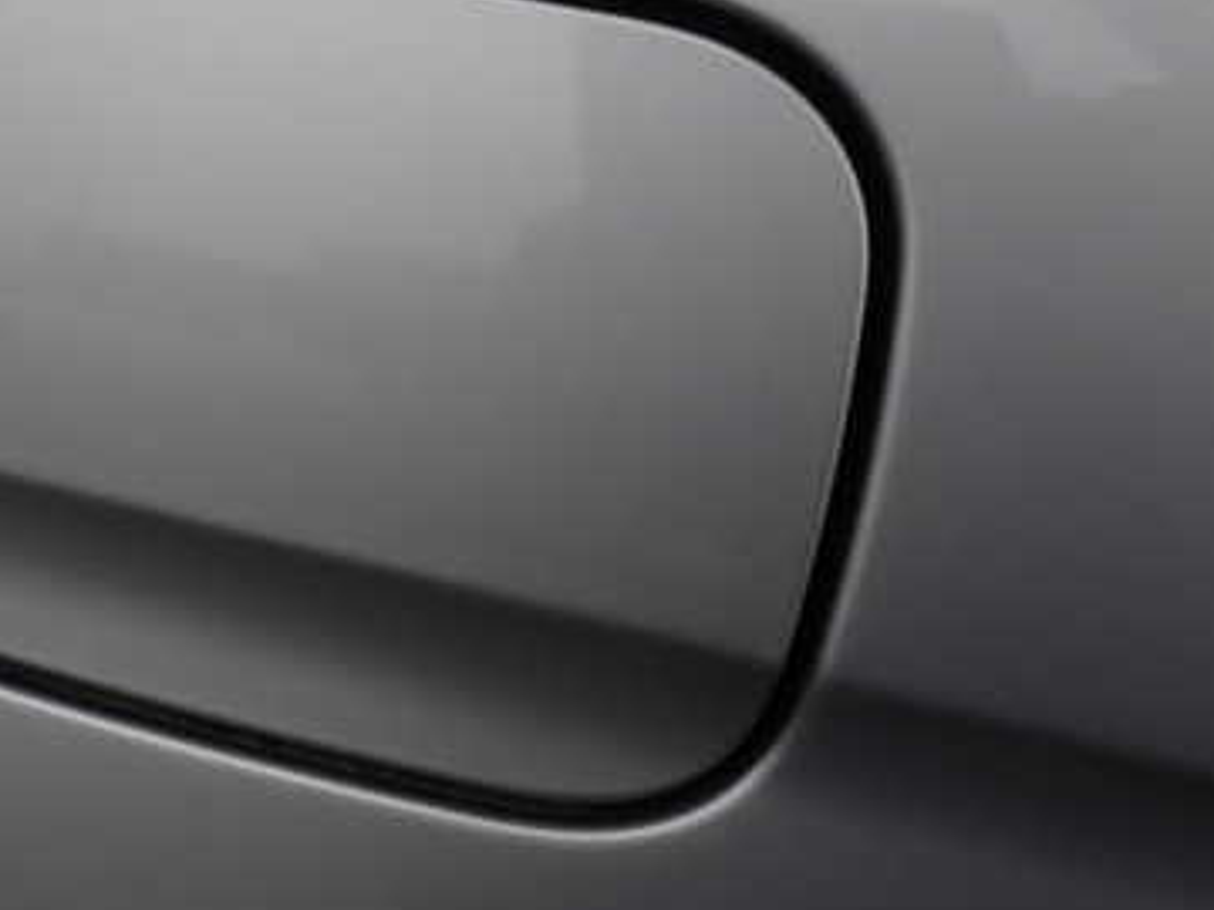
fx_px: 1754
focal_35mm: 50
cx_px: 226
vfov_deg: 29.1
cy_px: 425
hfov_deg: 36.7
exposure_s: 1/160
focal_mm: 5.4
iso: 100
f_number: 3.2
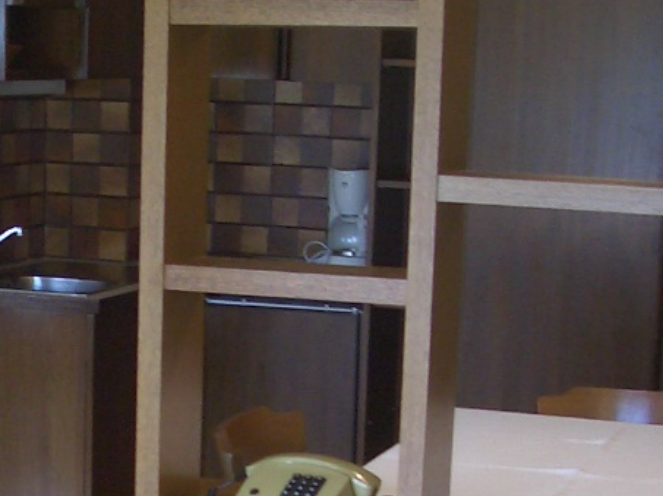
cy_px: 505
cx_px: 201
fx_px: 1895
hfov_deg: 19.8
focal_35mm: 99
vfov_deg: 14.7
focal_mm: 5.8
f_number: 2.6
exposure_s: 1/60
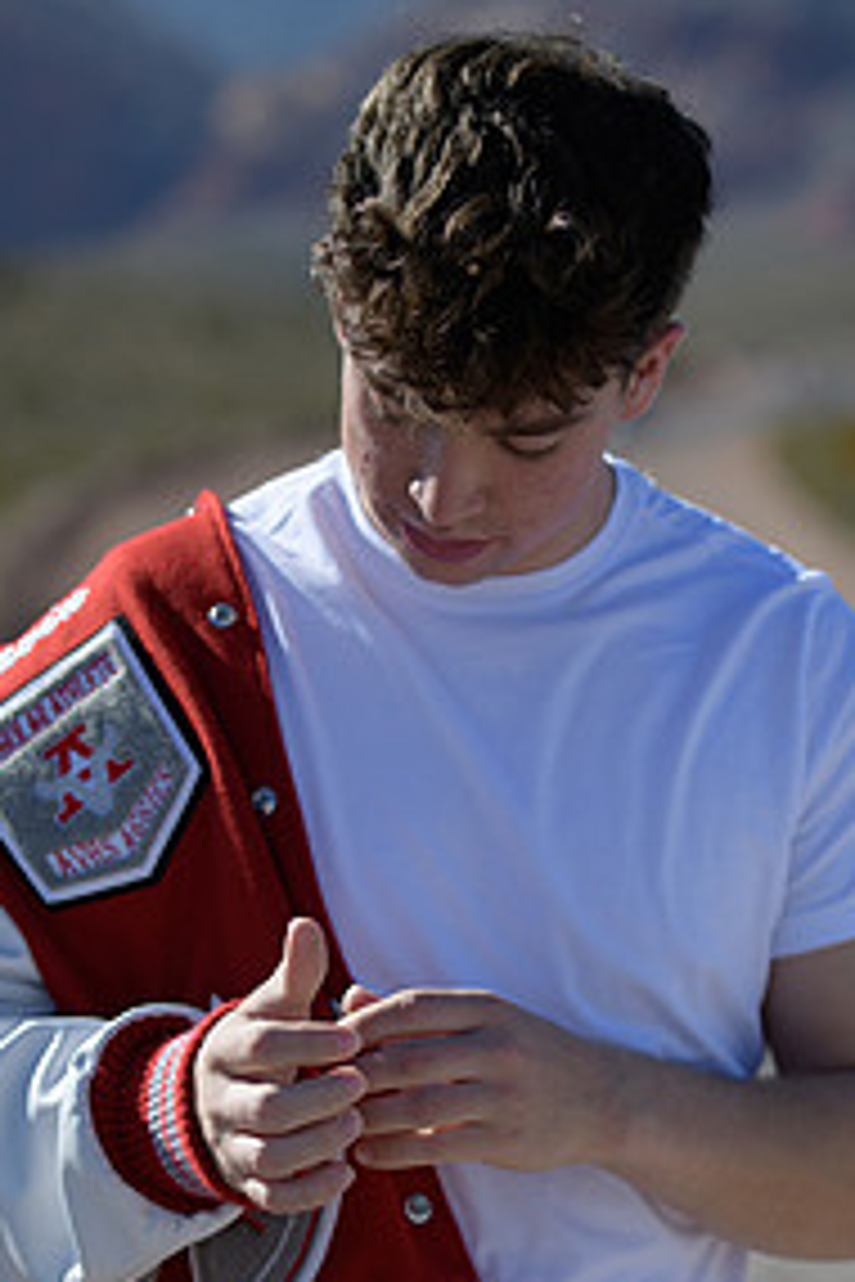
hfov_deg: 11.1
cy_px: 922
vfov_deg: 16.6
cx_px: 400
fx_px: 4382
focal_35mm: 123
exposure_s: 1/5000
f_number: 2.8
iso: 200
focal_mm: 78
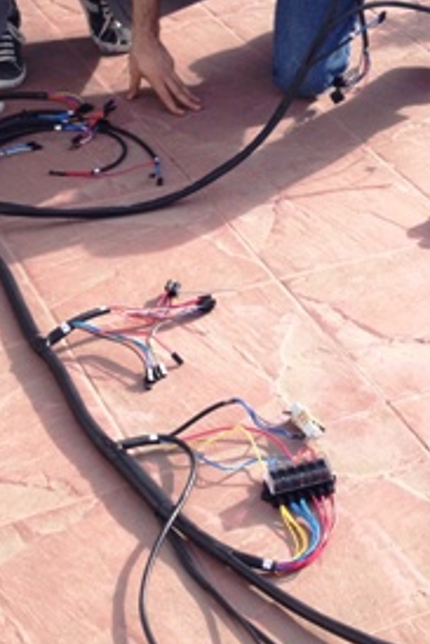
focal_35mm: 85
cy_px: 214
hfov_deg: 16.0
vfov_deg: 23.8
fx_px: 1521
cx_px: 348
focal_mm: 4.28
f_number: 2.4
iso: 50
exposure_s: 1/635
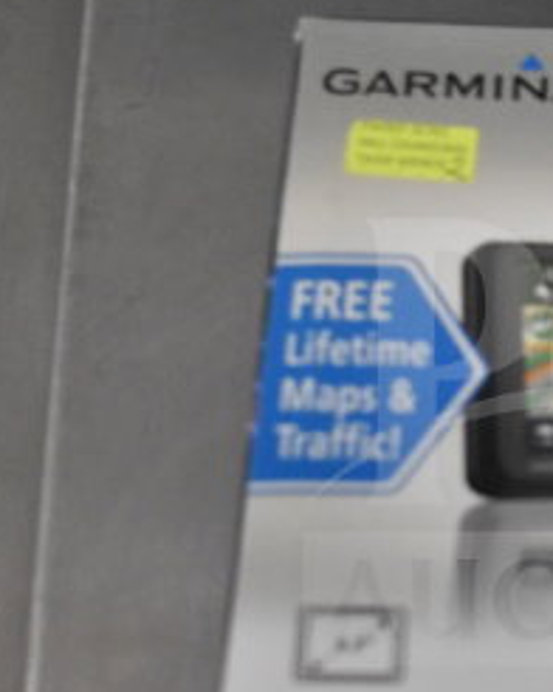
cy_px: 442
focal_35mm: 105
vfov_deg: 18.2
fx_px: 2148
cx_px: 618
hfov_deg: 14.3
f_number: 4.2
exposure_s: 1/50
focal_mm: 30
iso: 4500
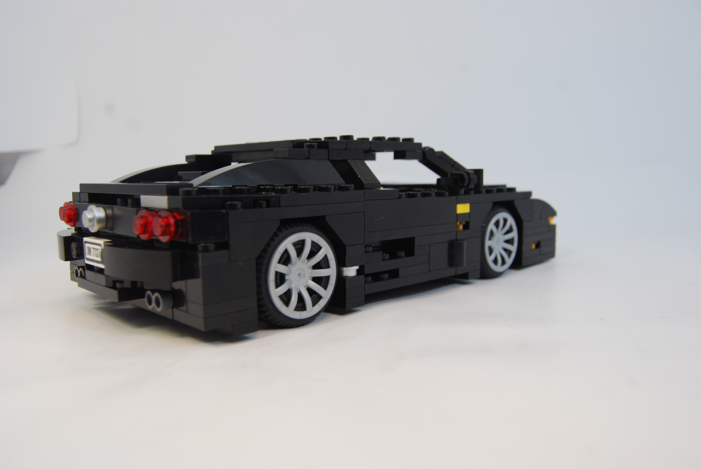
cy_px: 234
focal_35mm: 30
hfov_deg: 61.9
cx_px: 350
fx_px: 585
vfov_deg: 43.7
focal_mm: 20
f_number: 7.1
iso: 200
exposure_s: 1/60
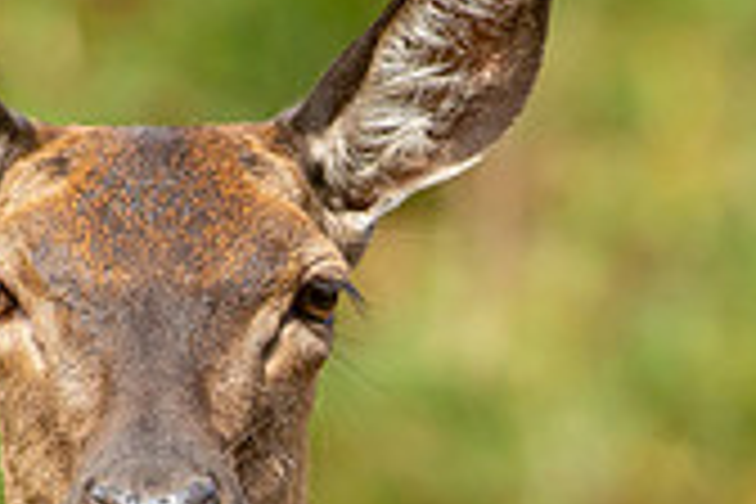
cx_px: 482
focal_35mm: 2076
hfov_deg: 1.0
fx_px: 43593
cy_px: 508
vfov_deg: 0.7
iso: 1400
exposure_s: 1/4000
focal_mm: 600
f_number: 5.6
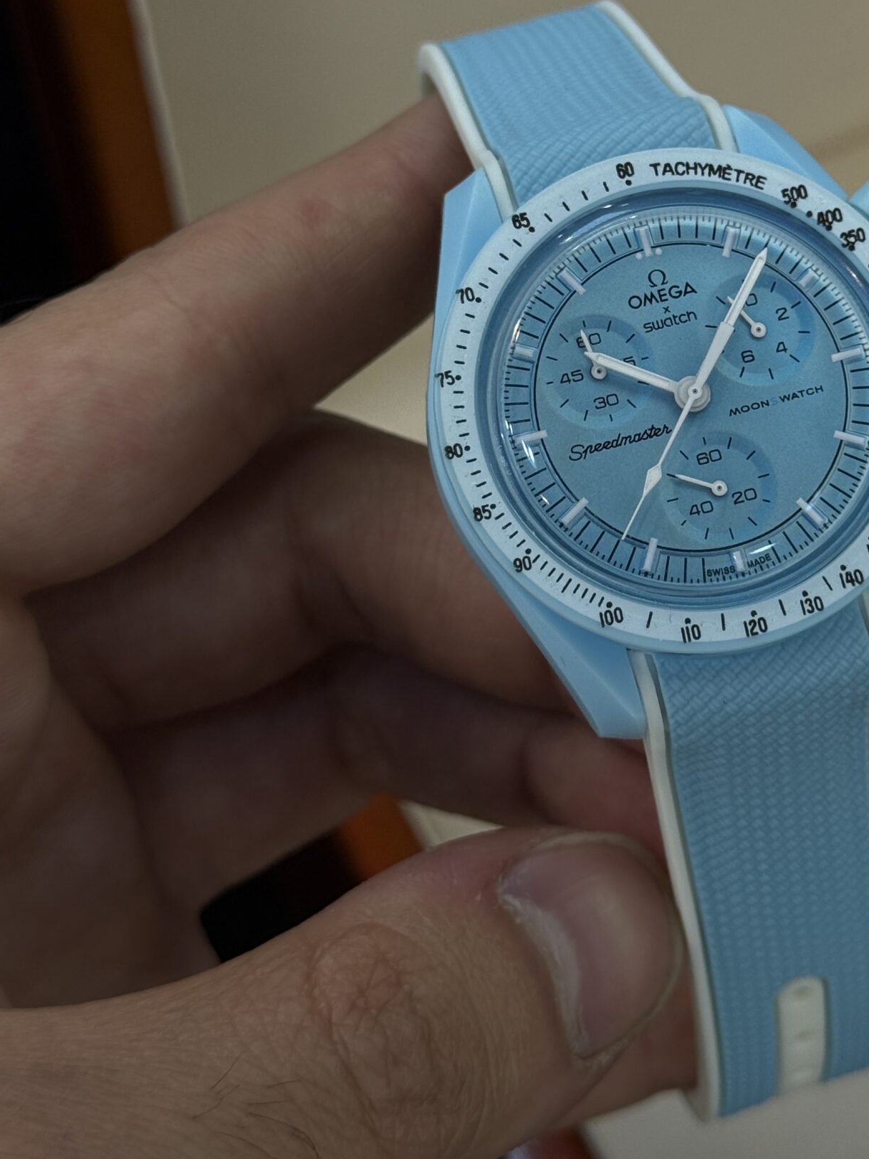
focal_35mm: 76
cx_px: 628
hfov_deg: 19.3
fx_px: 2544
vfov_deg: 25.5
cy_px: 365
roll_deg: +4.6
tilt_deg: -37.8
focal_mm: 6.76
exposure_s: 1/1642
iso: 80
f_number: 1.78
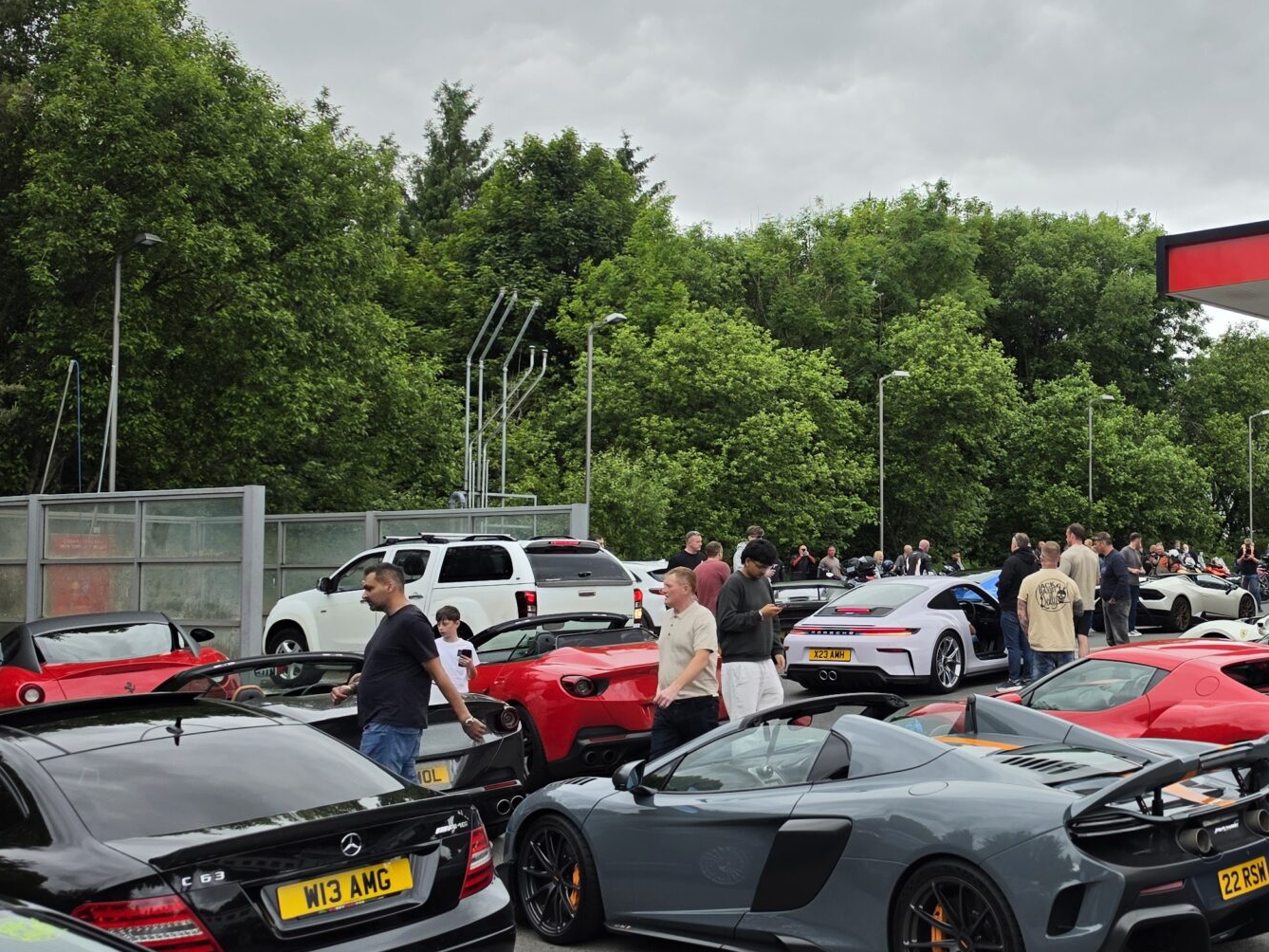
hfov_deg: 41.4
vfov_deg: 32.9
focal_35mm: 44
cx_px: 988
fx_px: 1613
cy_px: 481
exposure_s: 1/3657
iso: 64
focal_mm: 6.5
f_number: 1.4
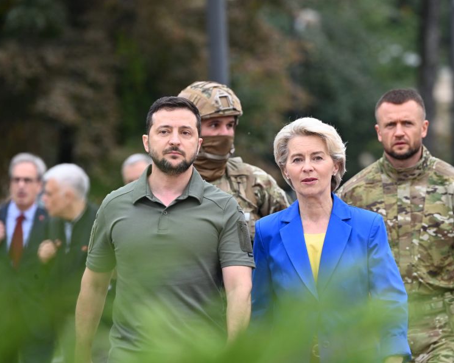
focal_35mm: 453
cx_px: 261
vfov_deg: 3.4
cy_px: 182
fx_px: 6087
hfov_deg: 4.3
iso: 1600
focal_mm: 400
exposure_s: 1/400
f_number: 8
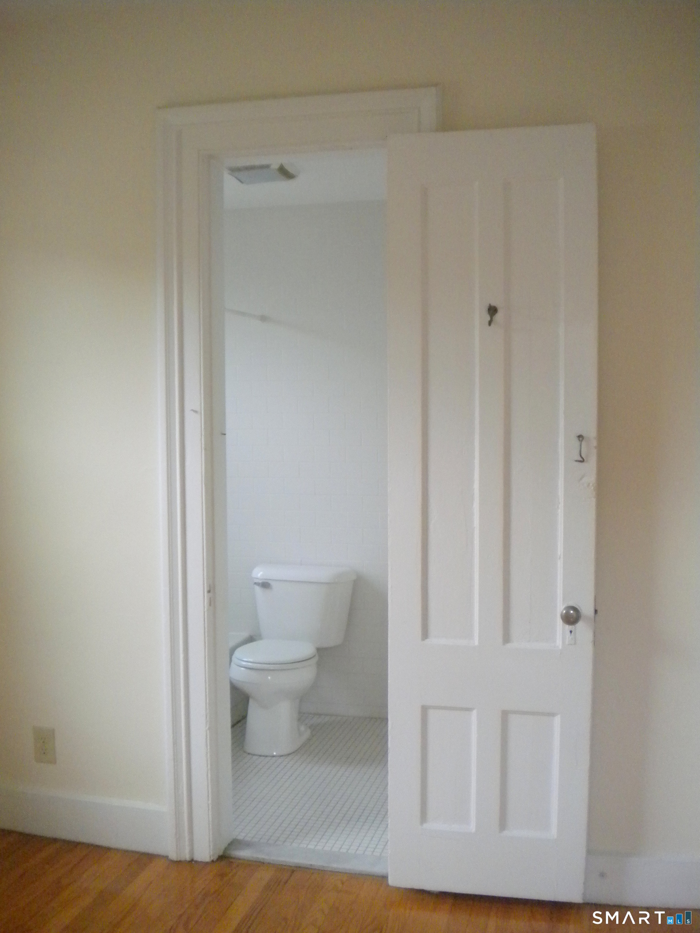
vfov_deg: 52.6
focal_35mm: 35
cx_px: 350
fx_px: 944
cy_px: 466
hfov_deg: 40.7
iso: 400
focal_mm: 6.3
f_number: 3.1
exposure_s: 1/154
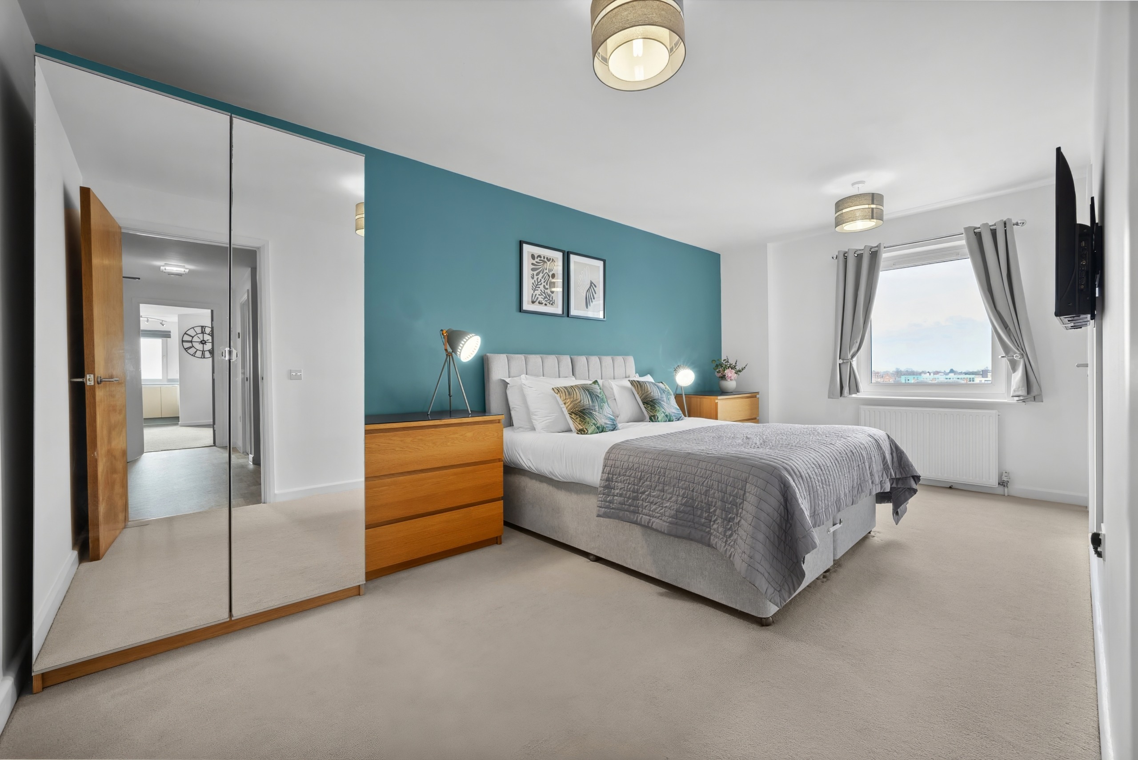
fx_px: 443
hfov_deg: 104.2
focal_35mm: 14
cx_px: 569
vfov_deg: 81.3
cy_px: 380
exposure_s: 1/20
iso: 500
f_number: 8
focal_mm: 14
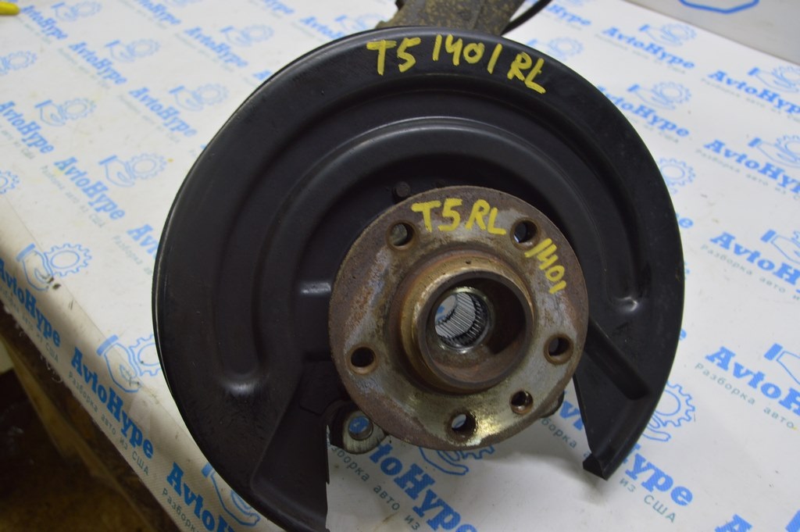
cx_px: 400
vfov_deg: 38.3
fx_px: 766
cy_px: 266
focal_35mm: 34
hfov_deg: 55.1
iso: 400
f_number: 5.6
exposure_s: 1/20
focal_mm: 23
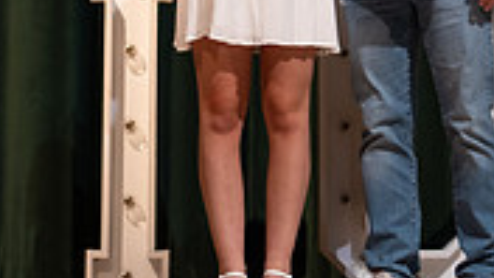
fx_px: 2685
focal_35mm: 205
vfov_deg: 5.9
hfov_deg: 10.5
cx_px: 351
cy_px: -90
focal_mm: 50
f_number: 1.2
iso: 640
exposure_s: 1/320
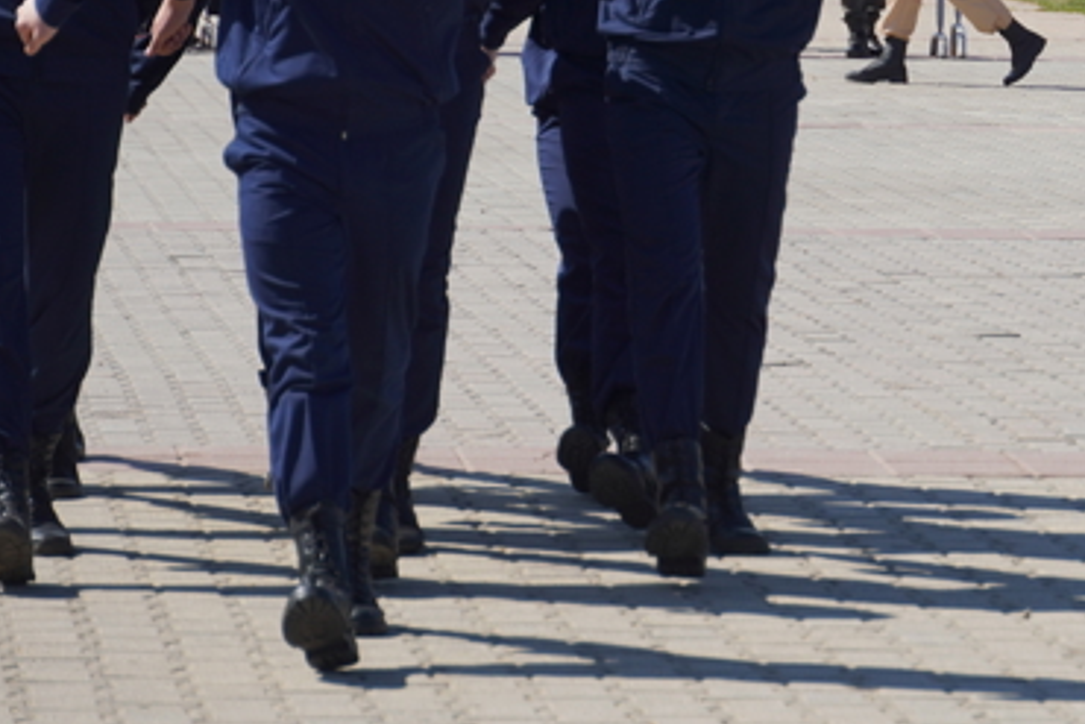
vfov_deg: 4.7
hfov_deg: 7.0
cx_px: 906
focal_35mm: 292
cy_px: 41
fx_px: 8804
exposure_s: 1/500
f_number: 5.6
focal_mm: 96
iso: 100
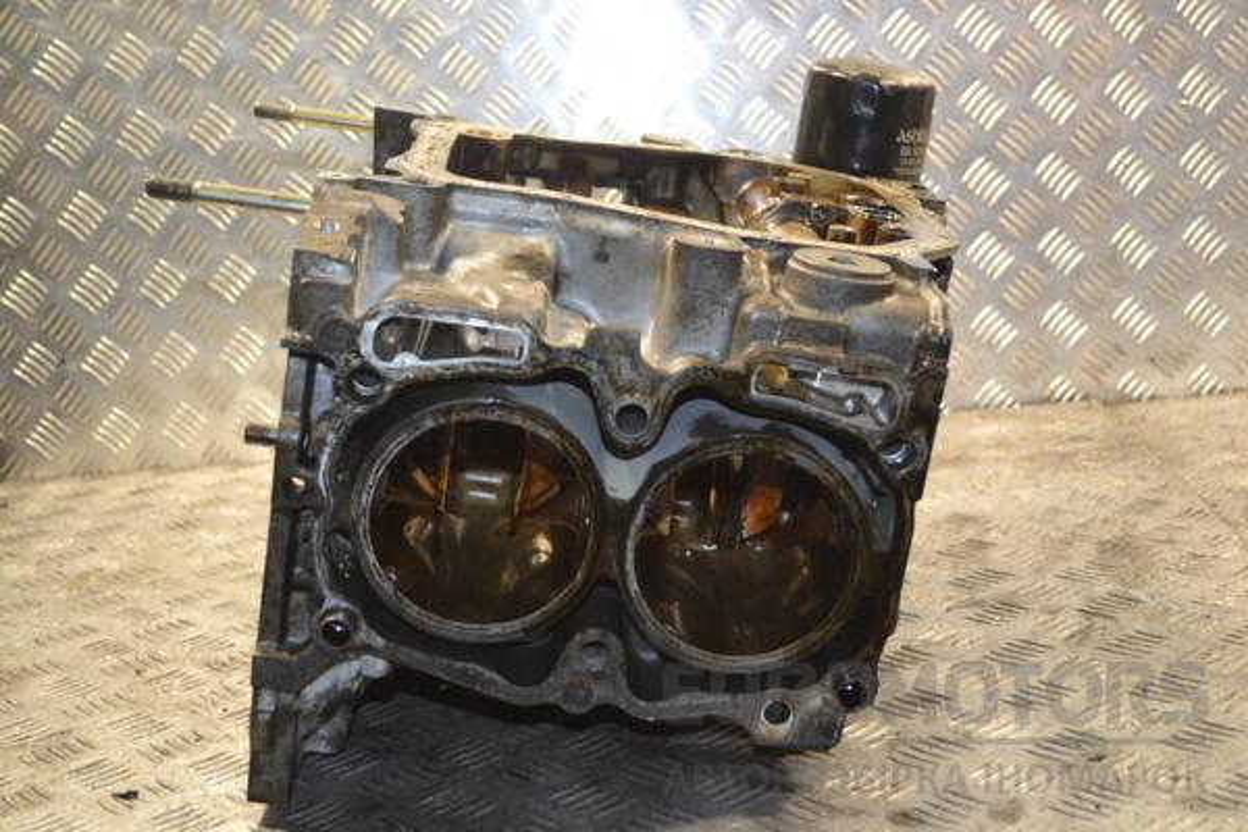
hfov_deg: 41.1
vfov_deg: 28.1
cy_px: 416
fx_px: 1664
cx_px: 624
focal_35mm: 48
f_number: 4.8
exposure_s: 1/60
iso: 640
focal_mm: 32
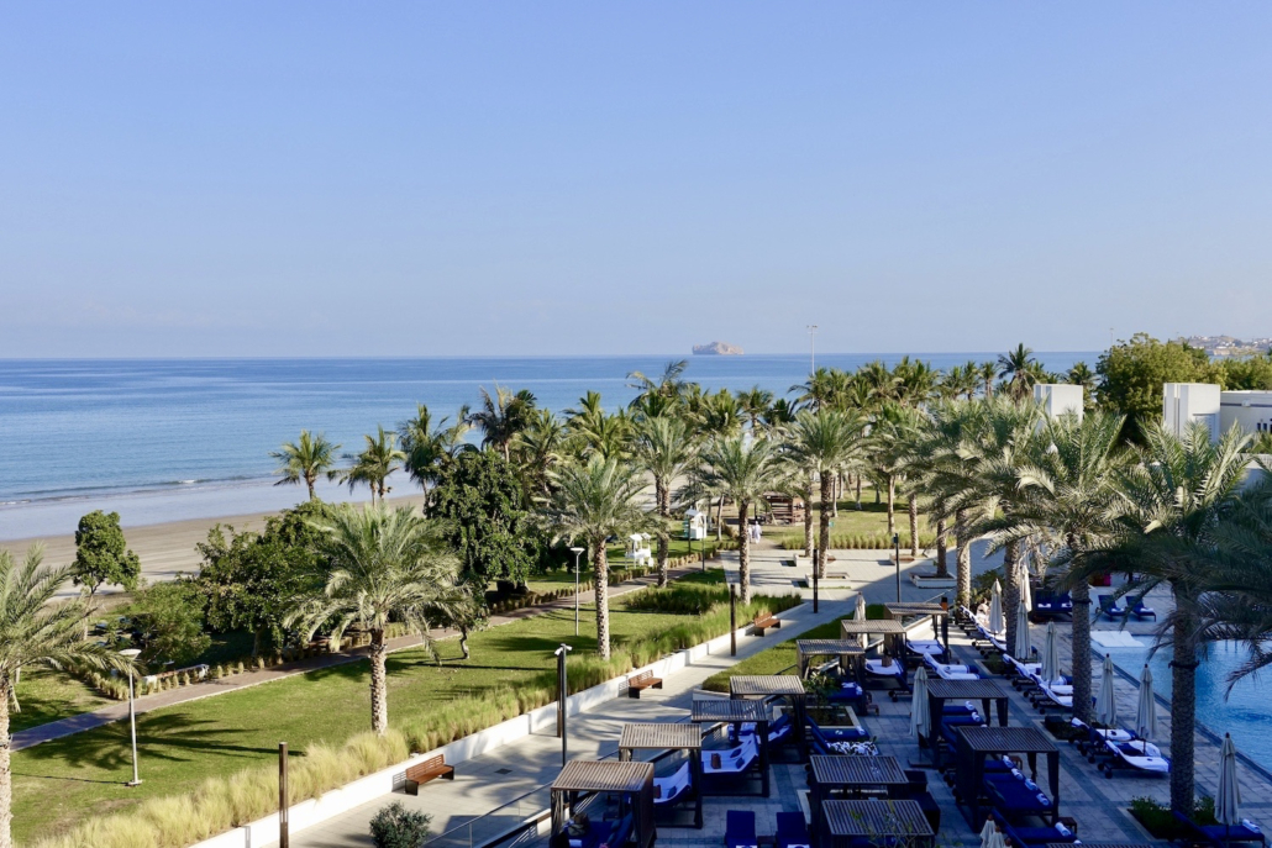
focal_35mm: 36
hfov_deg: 53.1
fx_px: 1272
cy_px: 424
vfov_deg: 36.9
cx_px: 636
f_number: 5.6
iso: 125
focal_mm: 13.34
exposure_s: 1/500
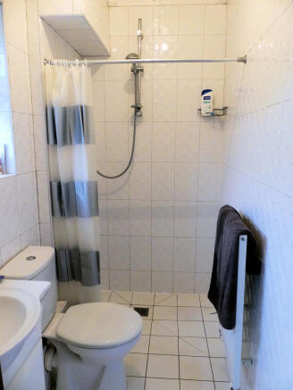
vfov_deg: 69.4
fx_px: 282
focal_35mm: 25
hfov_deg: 54.9
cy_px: 195
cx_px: 146
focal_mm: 4.5
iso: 640
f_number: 2.8
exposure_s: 1/60
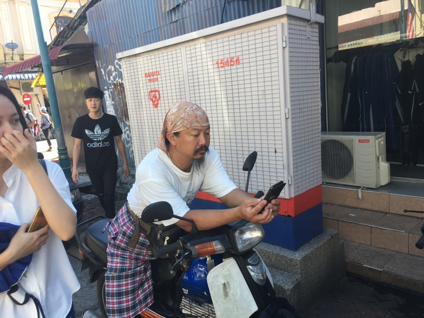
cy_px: 159
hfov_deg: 61.7
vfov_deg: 48.2
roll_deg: +7.4
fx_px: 355
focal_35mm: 29
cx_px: 212
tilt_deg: -8.6
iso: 25
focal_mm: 4.15
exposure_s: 1/206
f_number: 2.2
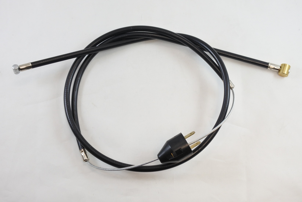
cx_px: 151
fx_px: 386
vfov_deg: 29.2
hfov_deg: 42.7
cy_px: 101
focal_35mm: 46
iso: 450
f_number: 4.5
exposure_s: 1/125
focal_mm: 17.2
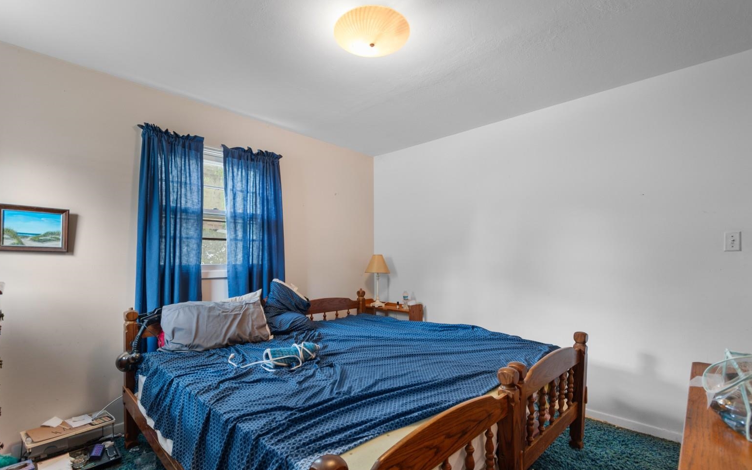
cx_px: 372
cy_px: 259
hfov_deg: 97.8
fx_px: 328
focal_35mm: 16
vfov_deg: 71.0
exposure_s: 1/2
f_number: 4.5
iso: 100
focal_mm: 10
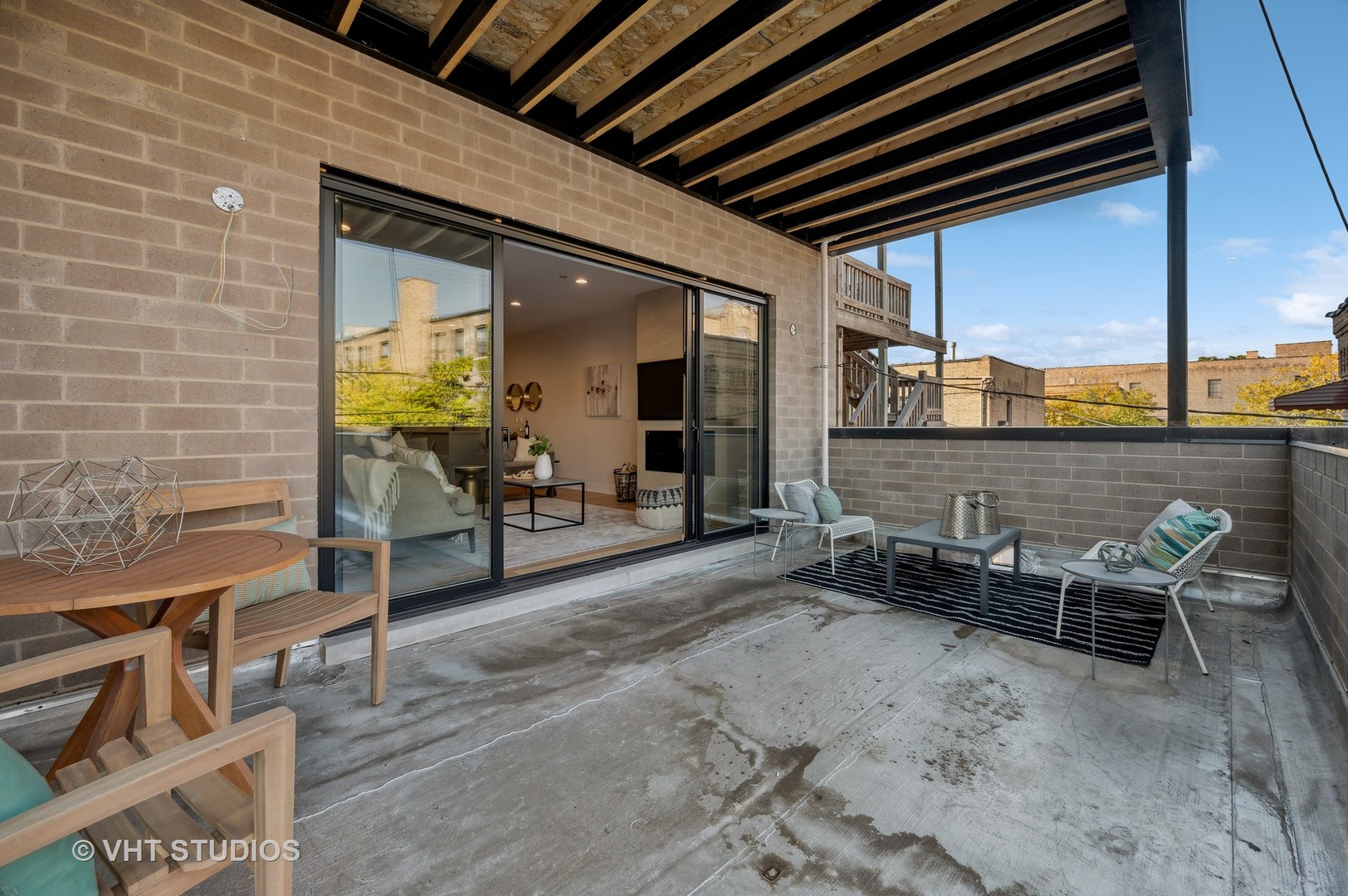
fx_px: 524
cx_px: 674
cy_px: 448
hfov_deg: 104.3
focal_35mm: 14
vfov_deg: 81.1
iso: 320
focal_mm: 14
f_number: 8
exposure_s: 1/400
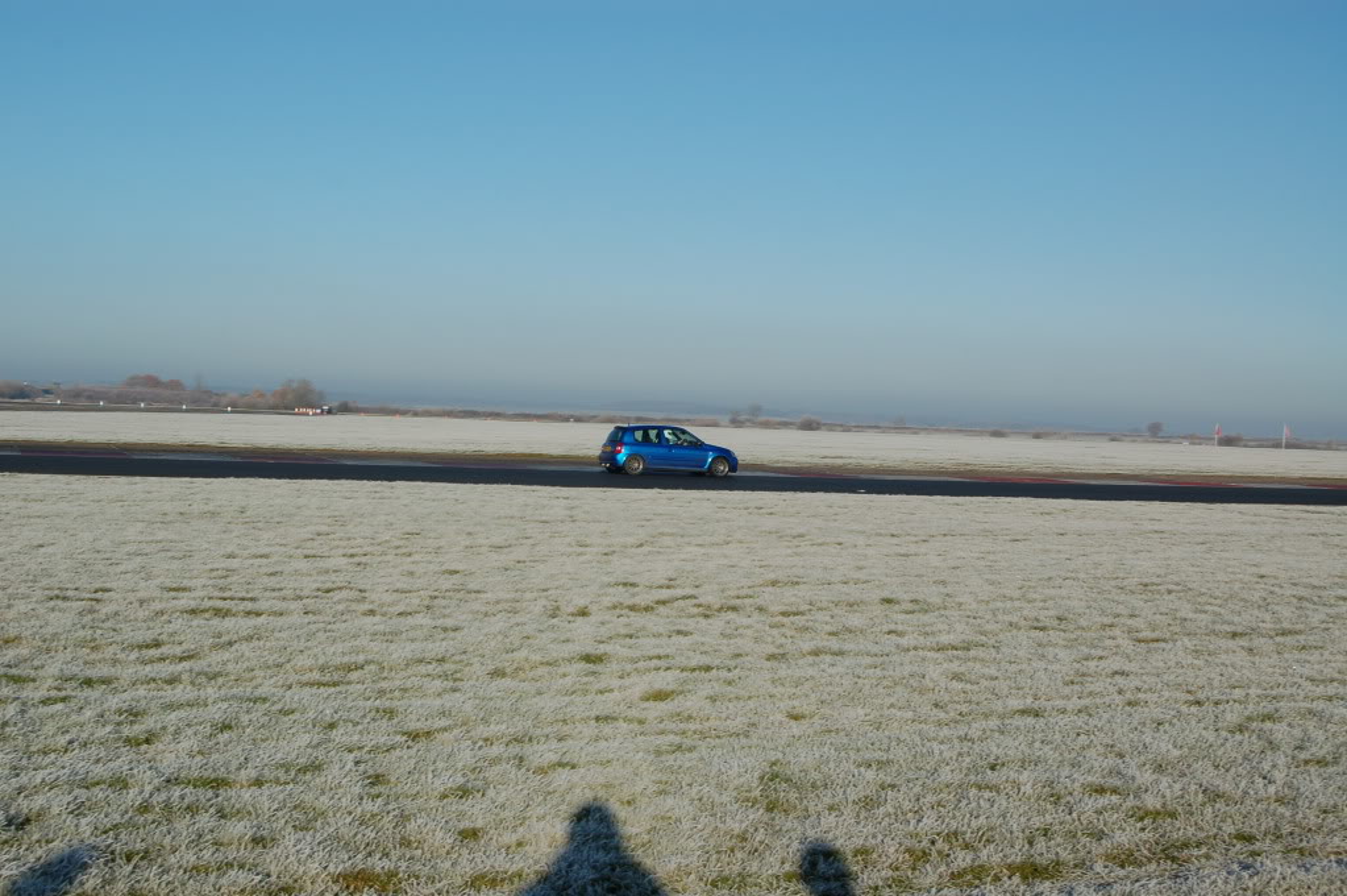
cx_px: 674
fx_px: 1682
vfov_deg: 29.8
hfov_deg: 43.6
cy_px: 448
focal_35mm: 45
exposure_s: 1/400
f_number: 10
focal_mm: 30
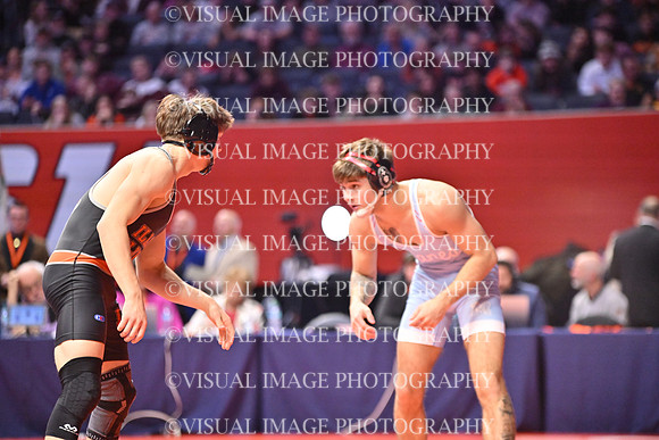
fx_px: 2929
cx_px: 330
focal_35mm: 160
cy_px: 220
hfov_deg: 12.8
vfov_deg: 8.6
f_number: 2.8
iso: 4000
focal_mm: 160
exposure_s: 1/1250
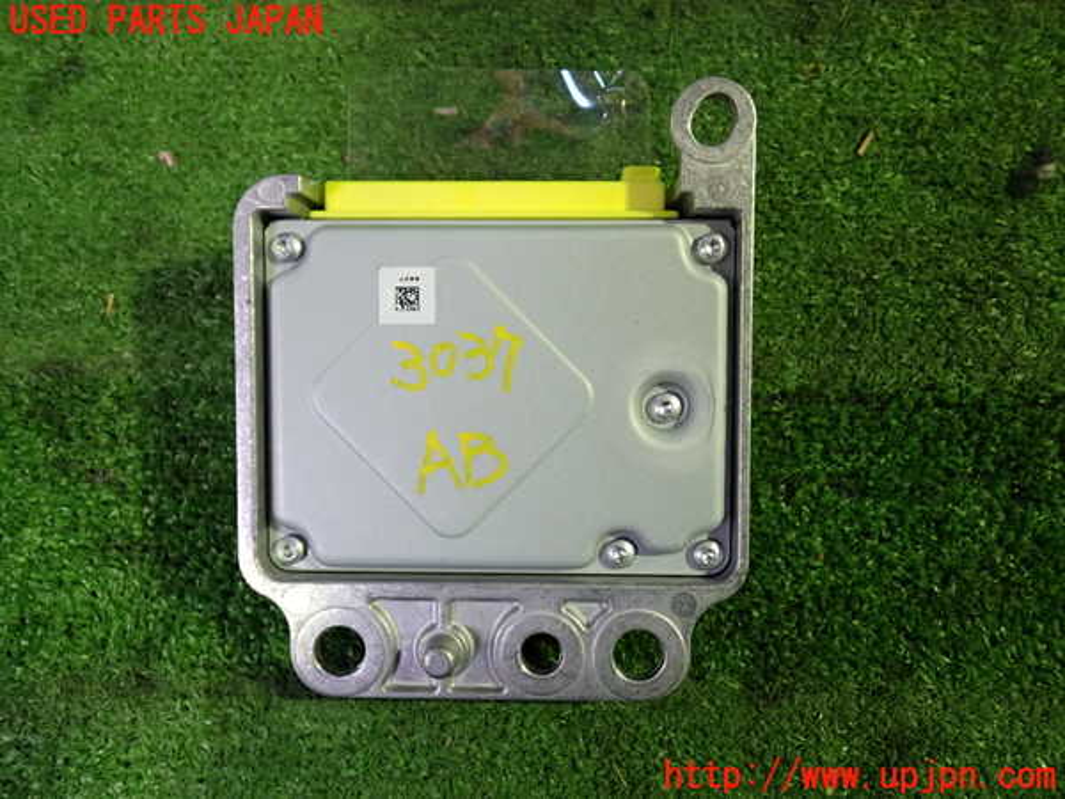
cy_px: 400
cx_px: 532
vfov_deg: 46.8
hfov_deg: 60.0
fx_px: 923
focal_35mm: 30
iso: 320
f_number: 2.3
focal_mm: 5.4
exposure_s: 1/30
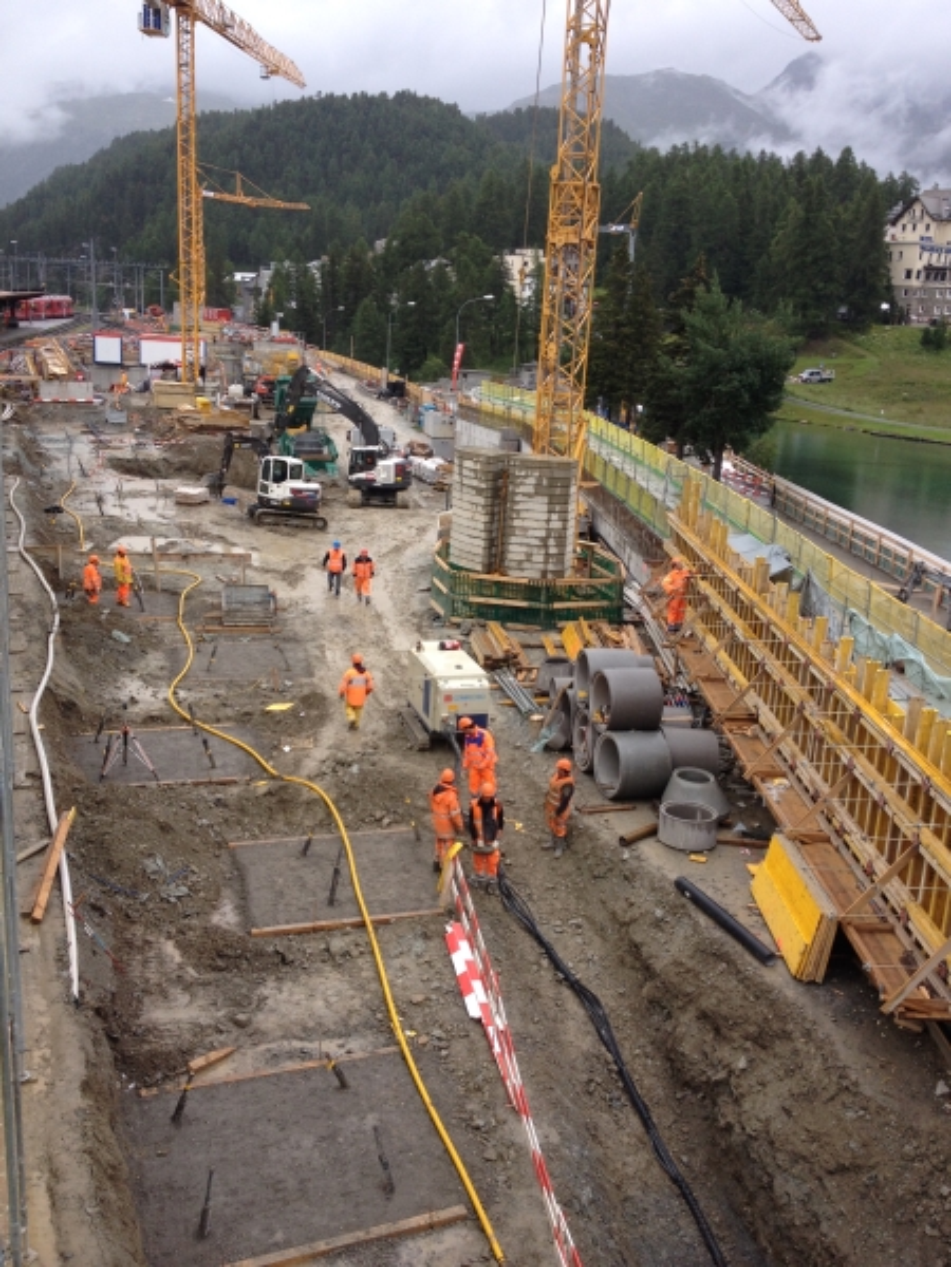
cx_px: 476
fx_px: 1282
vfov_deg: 52.6
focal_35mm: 35
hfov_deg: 40.7
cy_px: 634
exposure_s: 1/587
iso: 50
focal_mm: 4.28
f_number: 2.4
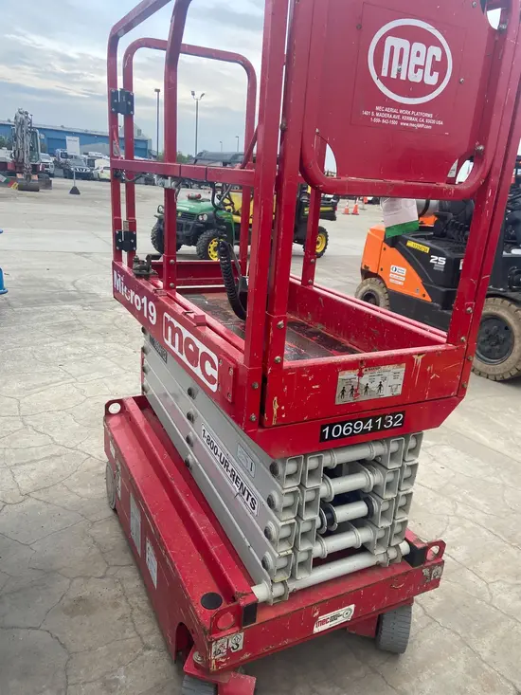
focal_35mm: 26
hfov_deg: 53.1
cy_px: 348
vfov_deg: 67.3
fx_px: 522
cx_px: 260
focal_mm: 4.25
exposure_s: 1/134
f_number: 1.8
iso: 32
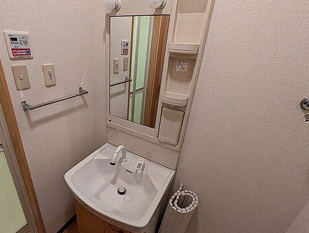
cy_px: 122
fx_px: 170
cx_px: 128
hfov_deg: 83.9
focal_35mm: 19
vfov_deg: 68.7
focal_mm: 1.83
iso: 187
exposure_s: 1/120
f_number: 2.2
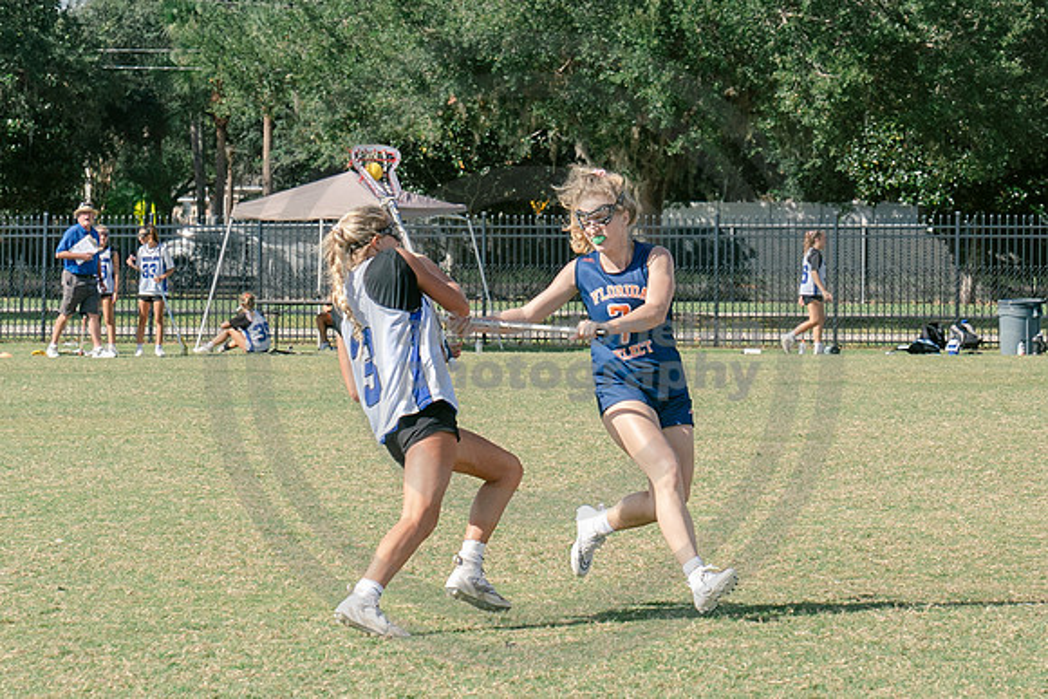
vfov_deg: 7.7
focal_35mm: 179
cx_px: 739
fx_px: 5217
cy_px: 370
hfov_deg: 11.5
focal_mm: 70
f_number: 5.6
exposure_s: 1/1000
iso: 250
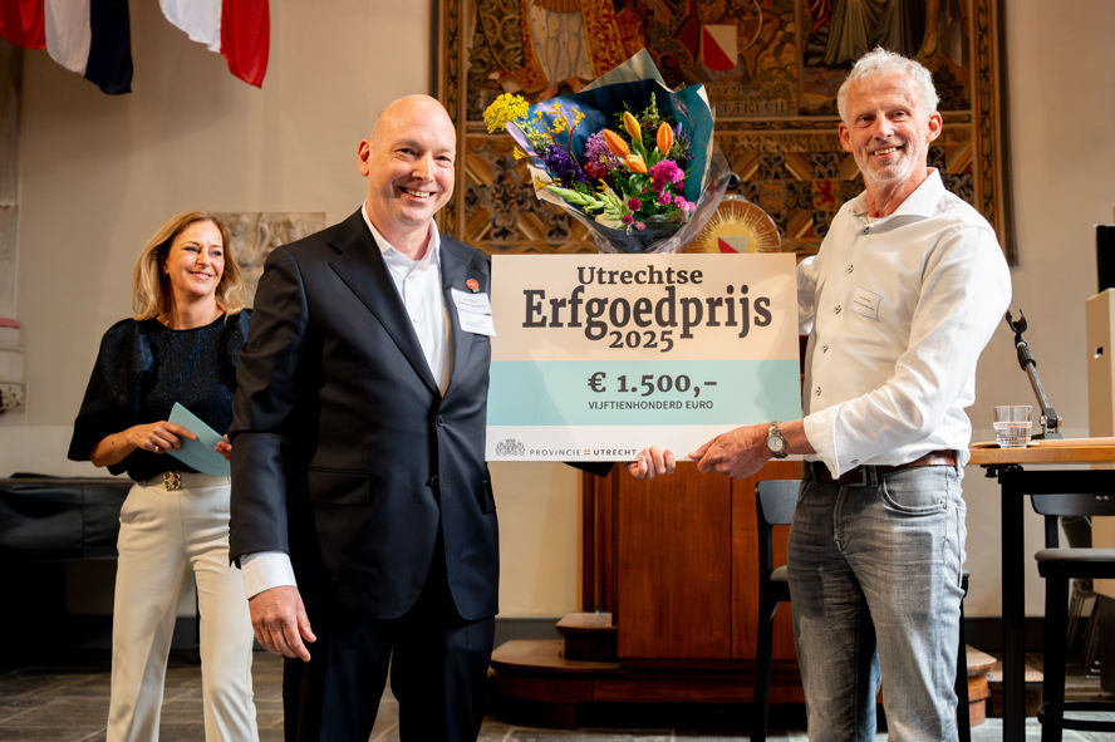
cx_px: 558
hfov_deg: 44.5
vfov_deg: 30.5
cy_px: 371
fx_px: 1362
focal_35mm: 44
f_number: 5
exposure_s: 1/400
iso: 5000
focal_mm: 44
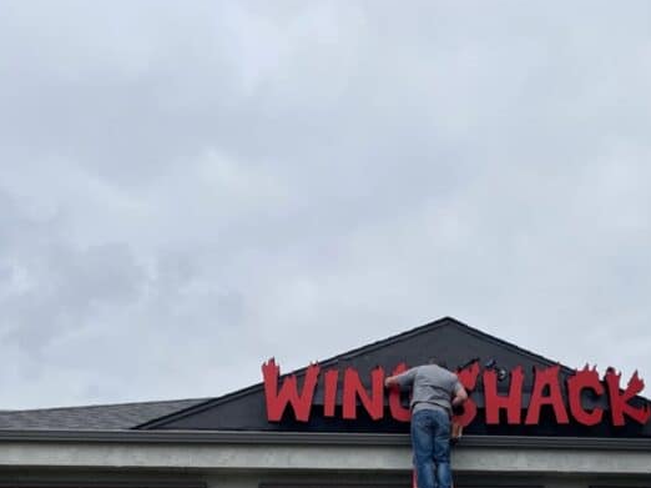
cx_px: 458
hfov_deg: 36.9
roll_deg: +1.2
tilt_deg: +15.9
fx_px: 959
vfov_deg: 27.7
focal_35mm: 51
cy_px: 415
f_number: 1.6
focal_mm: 4.2
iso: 50
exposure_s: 1/10753
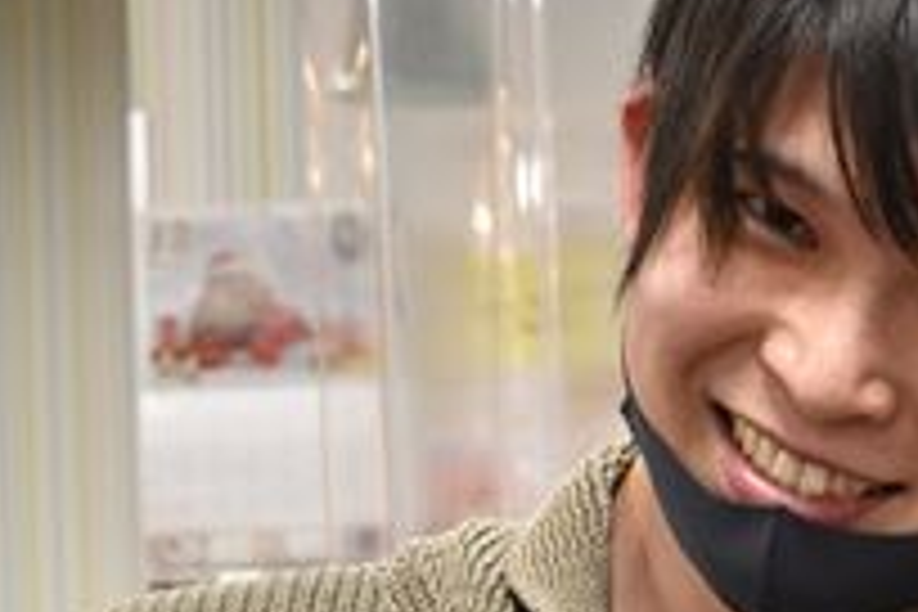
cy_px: 738
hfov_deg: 14.1
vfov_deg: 9.6
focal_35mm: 141
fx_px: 3595
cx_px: 1094
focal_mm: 32
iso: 1600
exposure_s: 1/100
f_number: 5
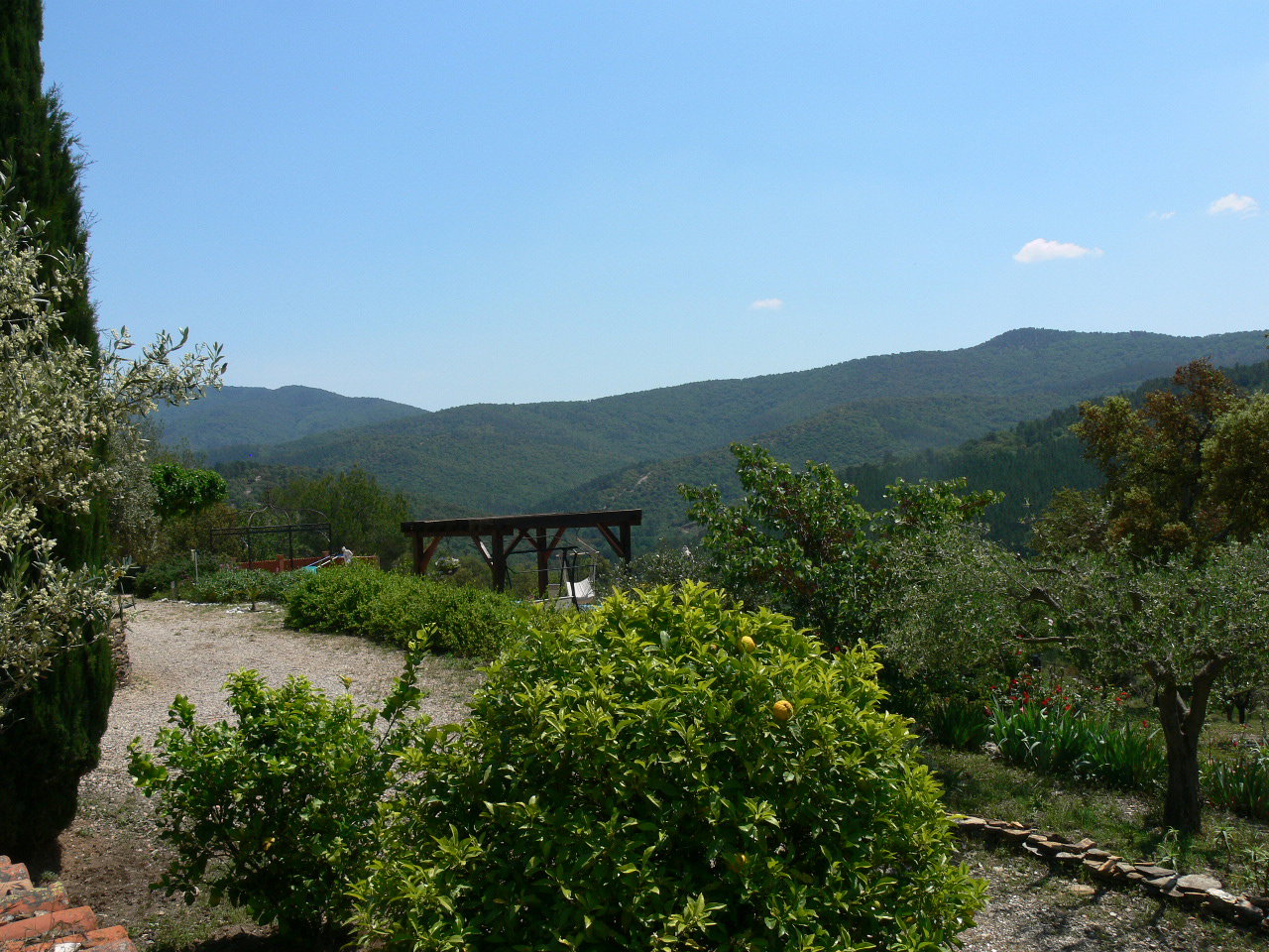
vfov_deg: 40.7
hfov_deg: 52.6
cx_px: 634
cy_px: 476
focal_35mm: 35
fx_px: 1283
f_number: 6.3
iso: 80
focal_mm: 7.4
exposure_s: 1/400
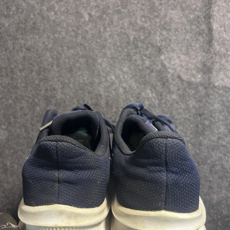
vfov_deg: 52.1
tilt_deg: -54.4
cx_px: 116
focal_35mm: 31
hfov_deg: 52.5
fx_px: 233
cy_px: 140
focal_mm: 5.7
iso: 250
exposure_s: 1/50
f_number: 1.5
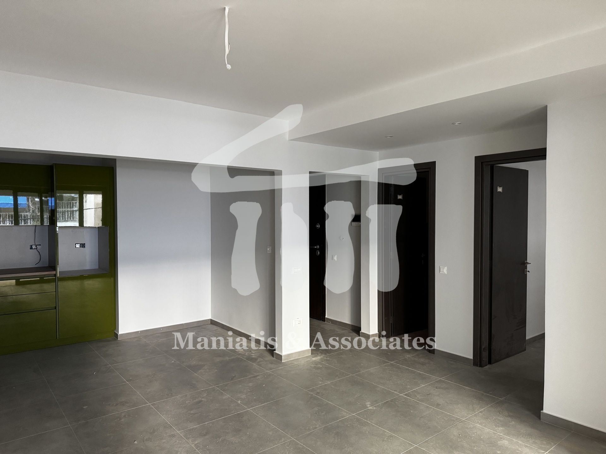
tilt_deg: -1.7
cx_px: 303
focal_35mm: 24
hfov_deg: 71.6
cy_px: 227
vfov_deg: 56.8
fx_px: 420
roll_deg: +0.5
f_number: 1.78
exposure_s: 1/60
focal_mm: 6.76
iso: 500
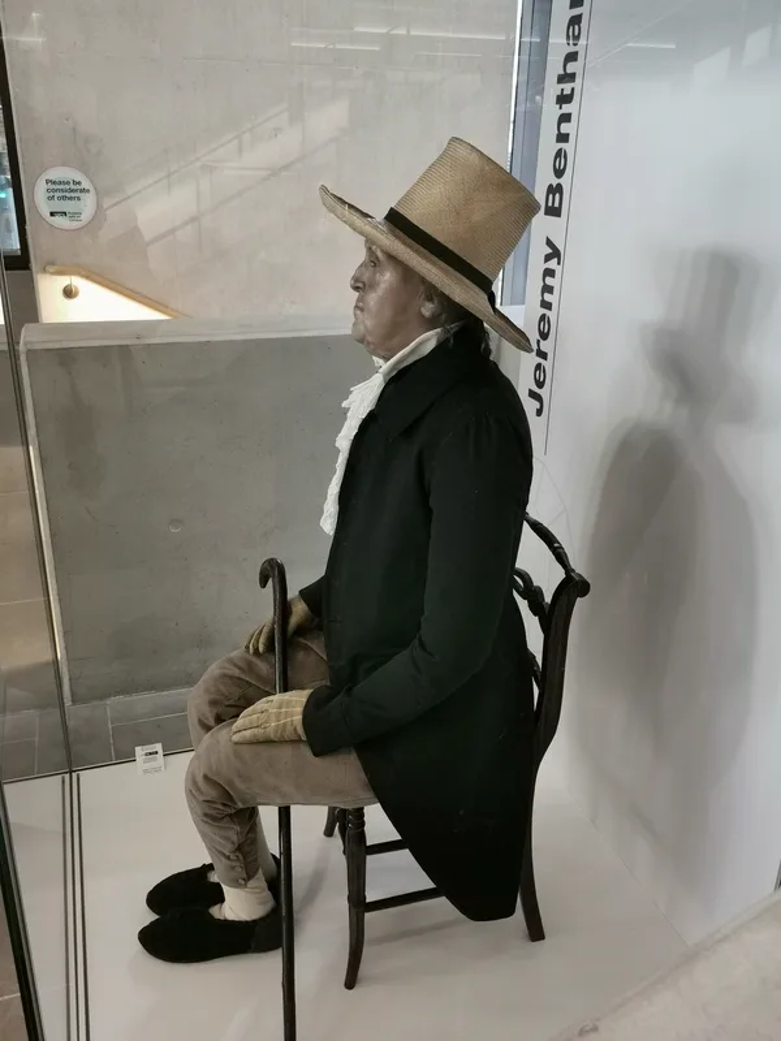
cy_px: 520
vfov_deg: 60.0
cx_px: 390
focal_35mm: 30
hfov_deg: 46.8
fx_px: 902
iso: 320
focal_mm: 5.58
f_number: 1.8
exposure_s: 1/50
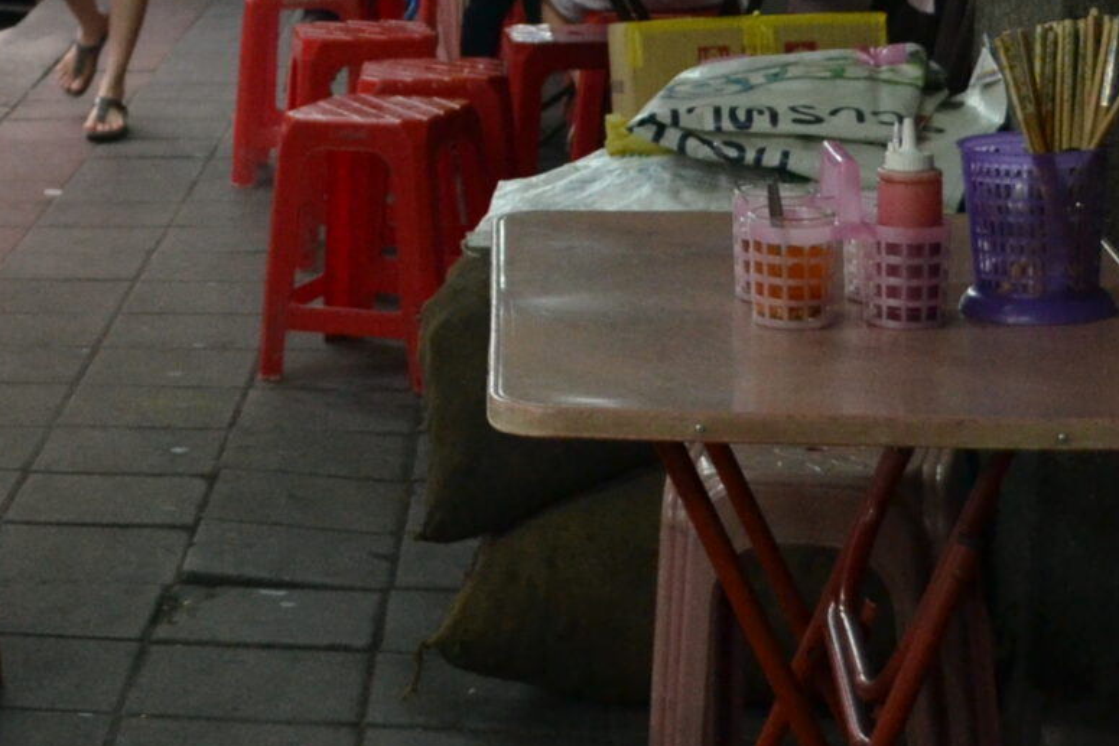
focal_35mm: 109
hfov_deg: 18.0
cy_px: -172
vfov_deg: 12.3
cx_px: -150
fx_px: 3388
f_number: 4
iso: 800
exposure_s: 1/60
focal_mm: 22
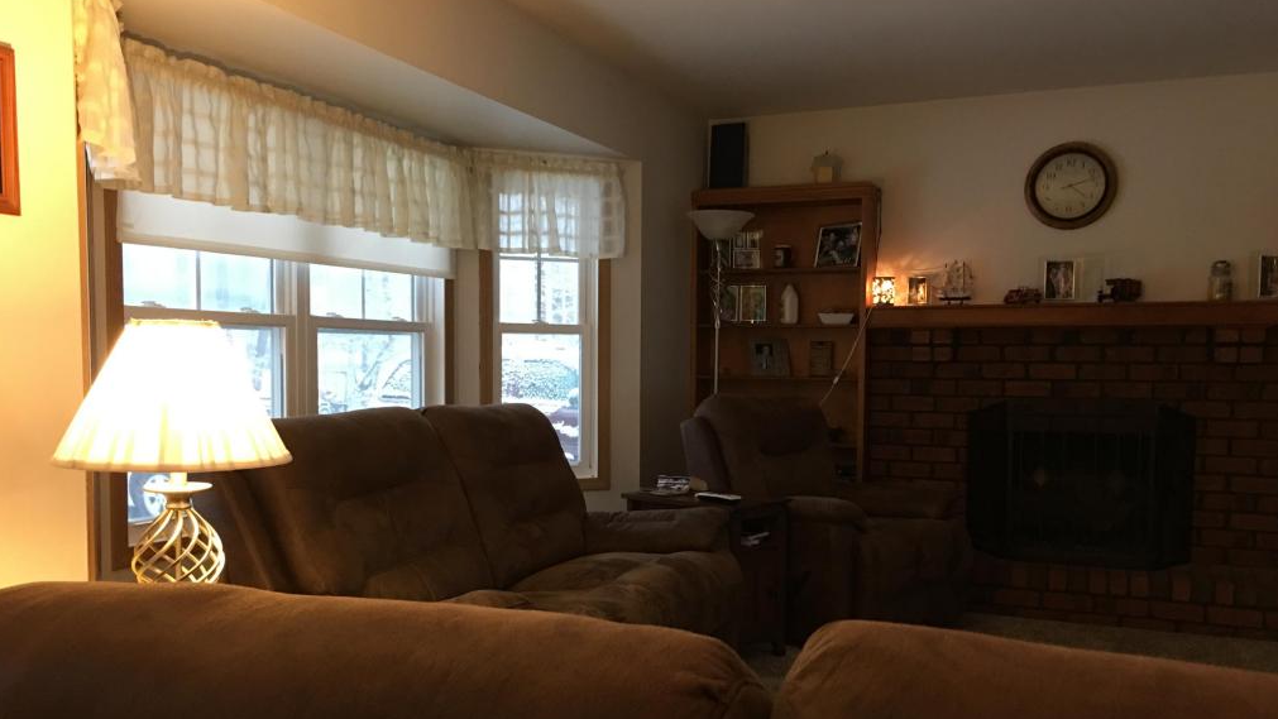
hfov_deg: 61.0
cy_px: 450
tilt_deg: -5.3
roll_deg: -0.7
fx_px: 1085
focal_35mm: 32
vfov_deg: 36.5
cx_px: 640
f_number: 2.2
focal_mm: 4.15
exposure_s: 1/10
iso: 100
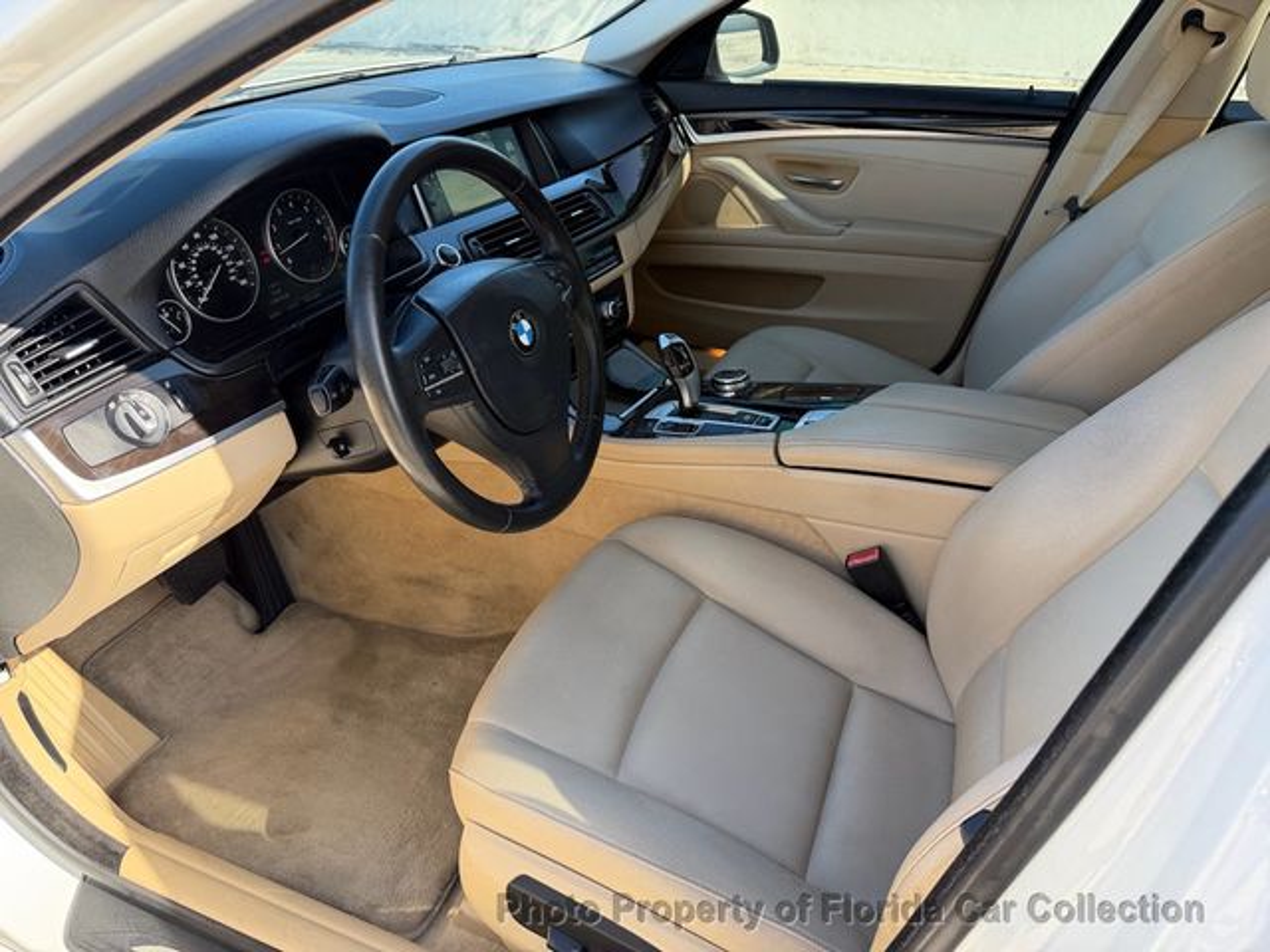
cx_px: 635
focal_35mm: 24
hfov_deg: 71.6
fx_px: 881
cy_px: 476
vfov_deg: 56.8
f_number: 1.78
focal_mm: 6.76
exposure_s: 1/501
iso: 100
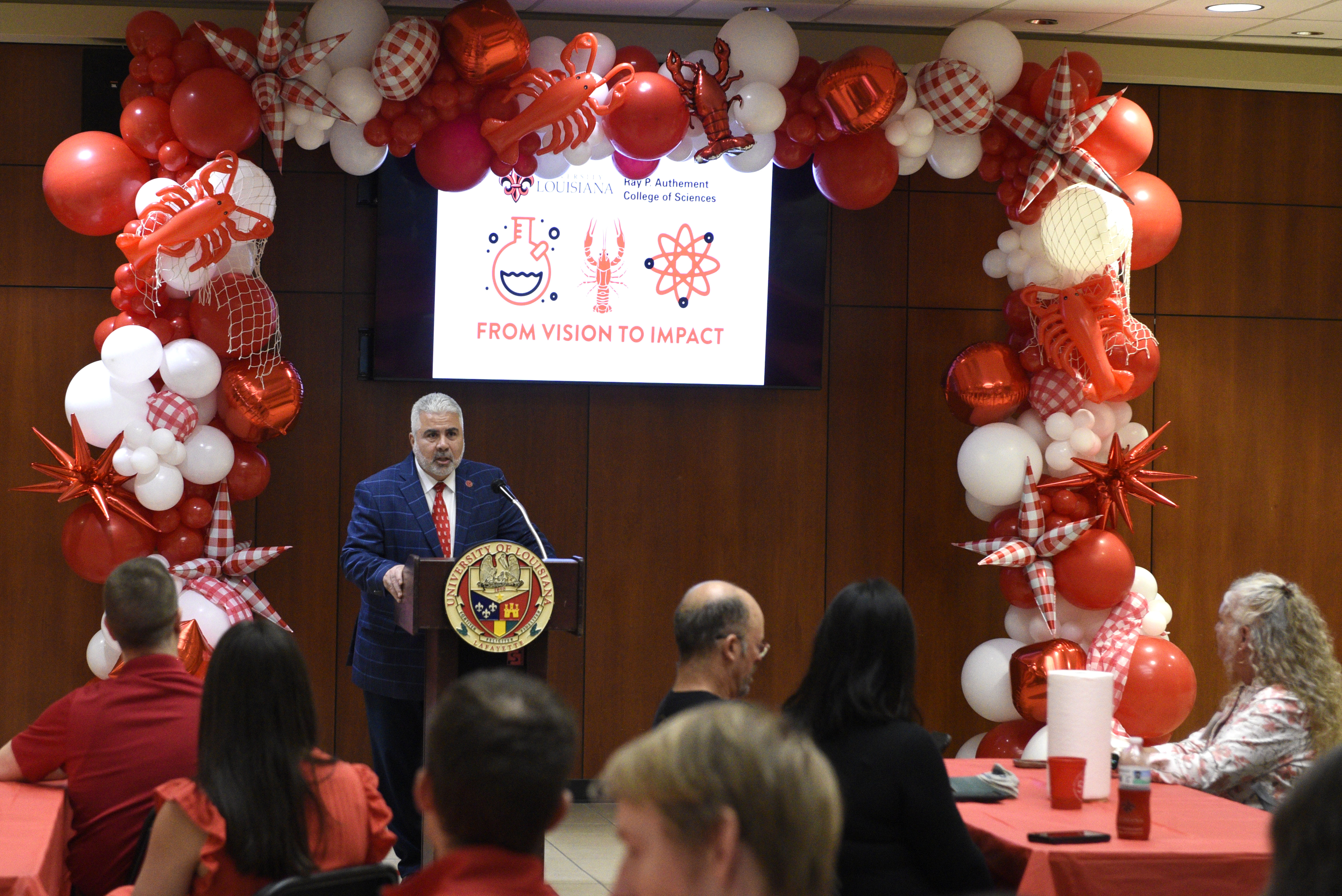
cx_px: 671
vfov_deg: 19.5
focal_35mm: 70
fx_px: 2610
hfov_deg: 28.8
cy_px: 448
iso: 4000
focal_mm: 70
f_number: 4.5
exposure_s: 1/80
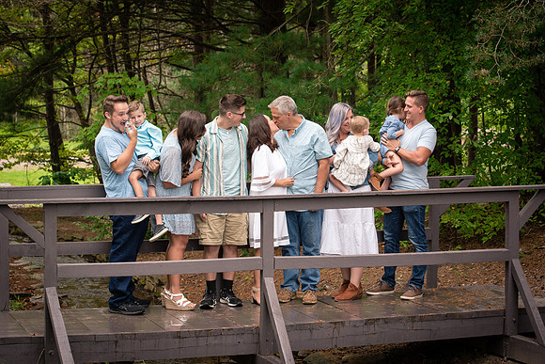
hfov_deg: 22.4
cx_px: 303
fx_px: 1374
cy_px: 142
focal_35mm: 91
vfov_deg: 15.1
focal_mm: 70
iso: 800
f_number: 5.6
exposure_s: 1/200
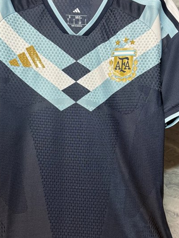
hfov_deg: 37.7
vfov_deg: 48.9
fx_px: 262
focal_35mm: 38
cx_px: 79
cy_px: 130
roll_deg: -1.1
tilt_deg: +0.6
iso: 200
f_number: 1.78
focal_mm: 6.76
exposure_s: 1/50
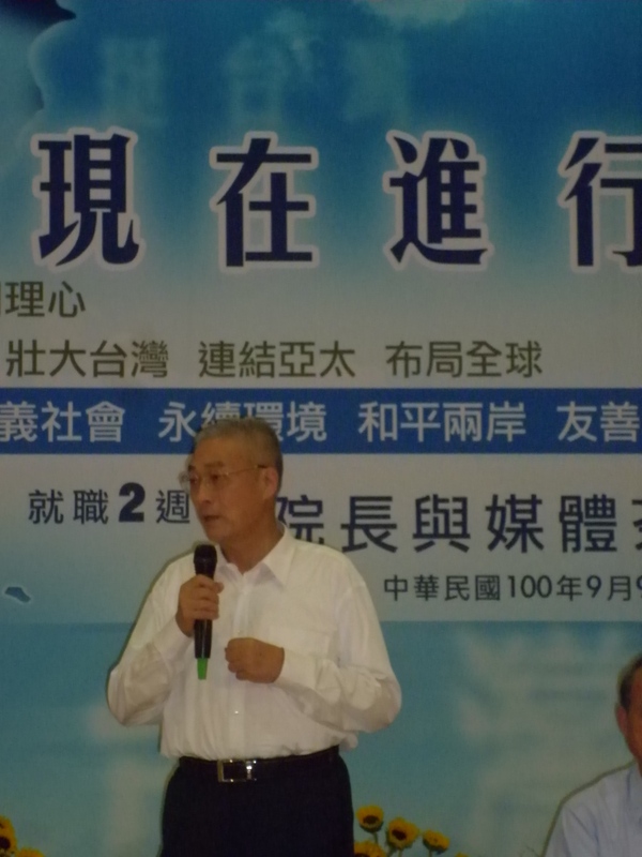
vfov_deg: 17.6
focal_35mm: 112
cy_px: 428
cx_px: 321
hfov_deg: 13.2
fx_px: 2770
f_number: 6.2
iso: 800
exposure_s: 1/125
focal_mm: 20
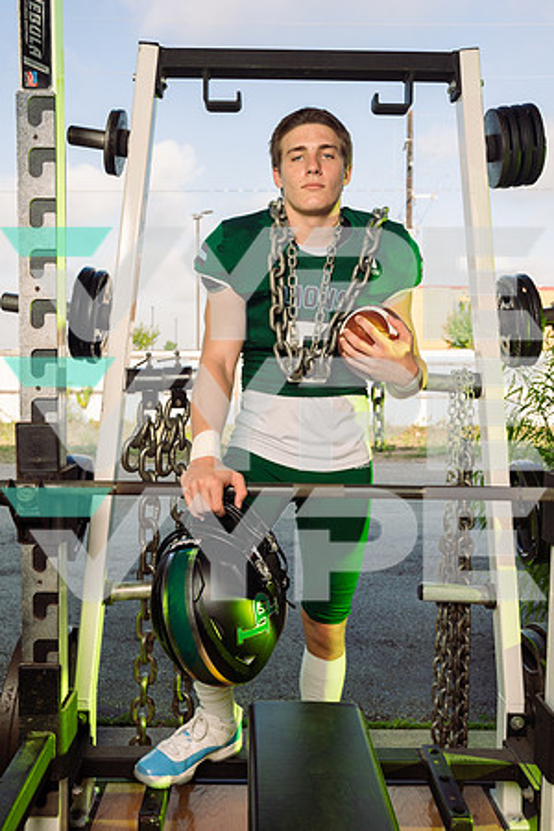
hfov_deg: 36.9
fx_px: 831
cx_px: 277
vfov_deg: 53.1
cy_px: 416
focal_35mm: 36
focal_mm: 36
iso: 80
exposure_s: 1/250
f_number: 6.3
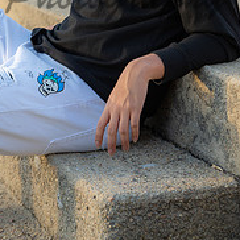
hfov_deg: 11.9
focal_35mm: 147
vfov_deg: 11.7
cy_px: -38
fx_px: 1153
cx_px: 116
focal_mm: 70
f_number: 3.2
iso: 31
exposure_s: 1/200
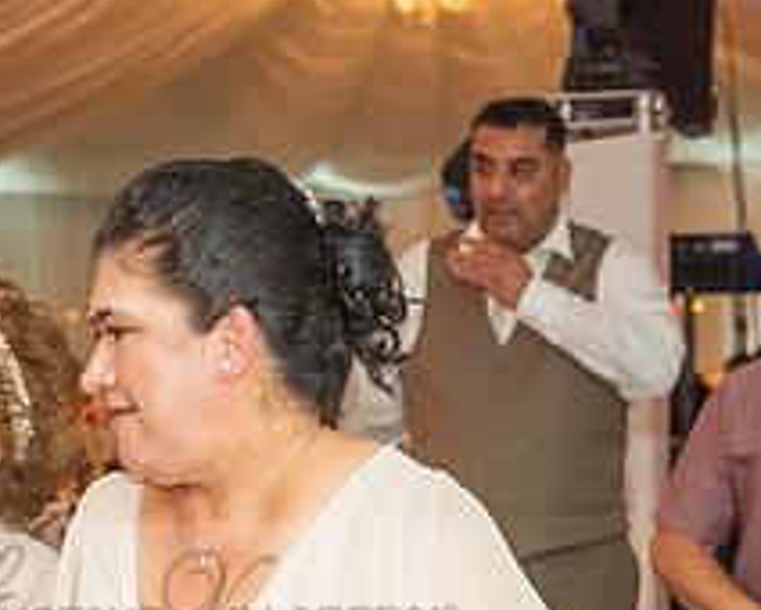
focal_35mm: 149
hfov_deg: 12.9
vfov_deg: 10.3
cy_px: 608
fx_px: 3359
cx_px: 179
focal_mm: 58
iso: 1000
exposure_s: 1/160
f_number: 4.5
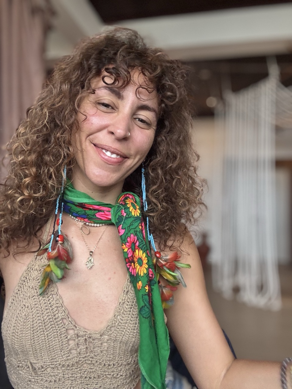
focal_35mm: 30
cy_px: 194
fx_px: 337
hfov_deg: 46.8
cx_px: 146
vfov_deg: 60.0
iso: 125
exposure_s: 1/60
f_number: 1.9
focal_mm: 2.69
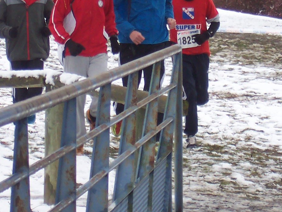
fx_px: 2566
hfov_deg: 6.3
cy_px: 78
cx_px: 178
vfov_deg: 4.7
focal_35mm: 315
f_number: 4.9
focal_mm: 22.4
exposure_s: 1/250
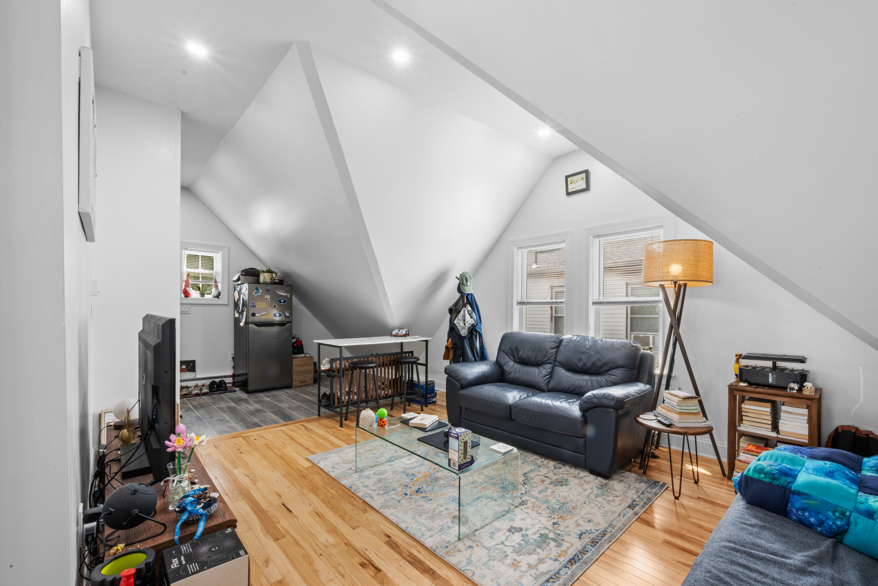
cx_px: 452
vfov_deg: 77.2
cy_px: 312
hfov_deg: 100.4
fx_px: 366
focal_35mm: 15
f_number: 22
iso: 320
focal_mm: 14
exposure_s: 1.3
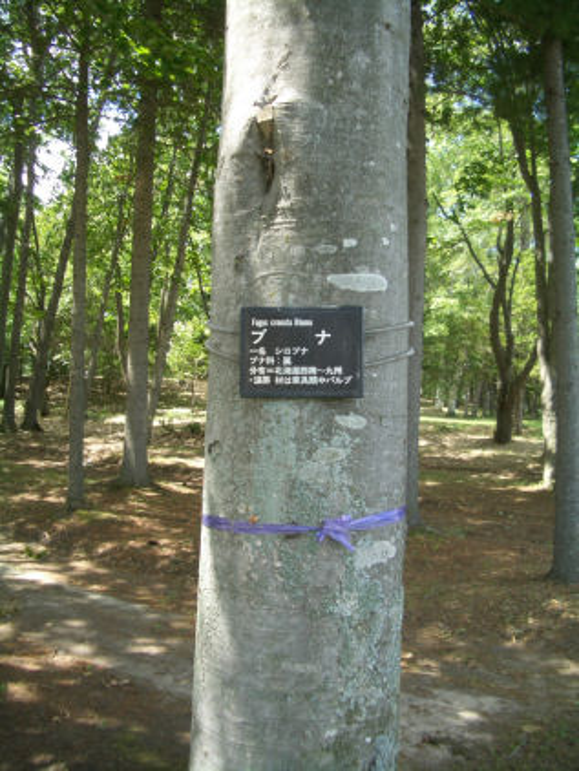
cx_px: 290
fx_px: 780
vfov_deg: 52.6
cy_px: 386
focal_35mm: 35
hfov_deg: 40.7
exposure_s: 1/200
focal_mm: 5.8
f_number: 2.6
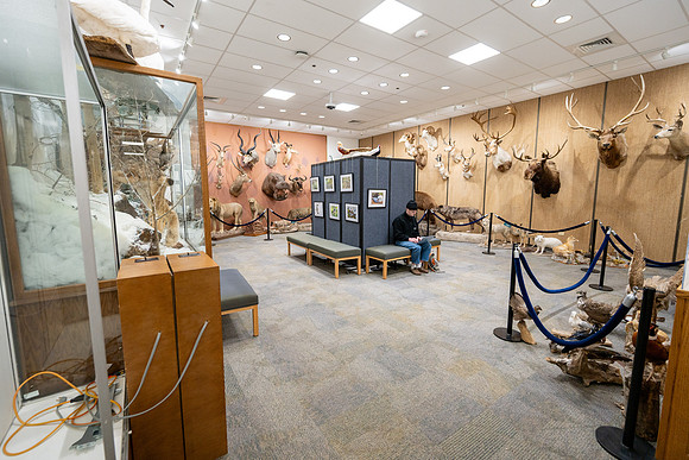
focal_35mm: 16
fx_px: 297
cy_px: 230
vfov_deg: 75.5
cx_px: 344
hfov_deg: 98.5
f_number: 4
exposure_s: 1/125
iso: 640
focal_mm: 15.5
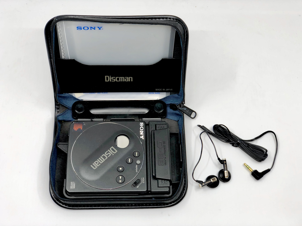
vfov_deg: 28.0
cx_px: 151
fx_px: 454
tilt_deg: -60.8
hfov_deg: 36.8
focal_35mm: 52
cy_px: 113
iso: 16
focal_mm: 6
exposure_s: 1/129
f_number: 2.4
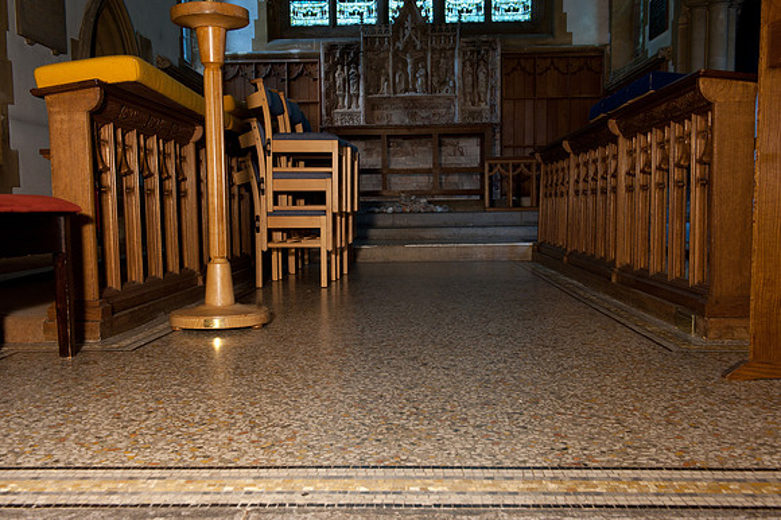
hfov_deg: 54.5
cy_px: 260
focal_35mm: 35
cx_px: 390
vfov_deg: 37.8
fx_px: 759
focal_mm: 35
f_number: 10
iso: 1000
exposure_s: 1/60
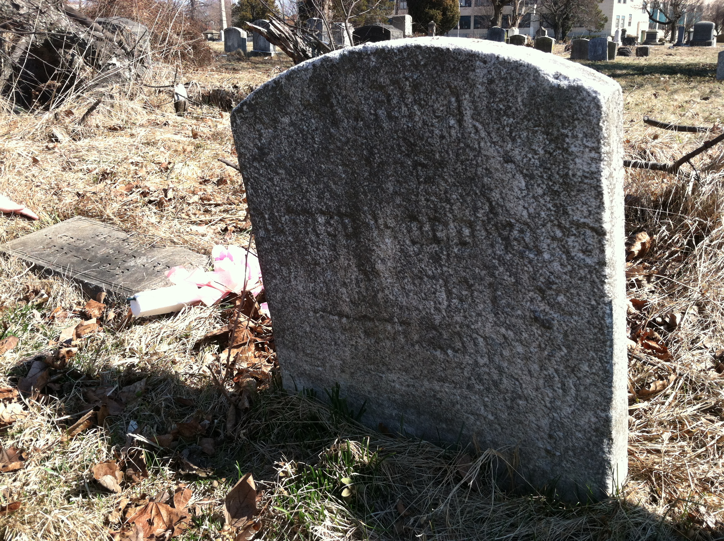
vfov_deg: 40.6
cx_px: 362
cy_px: 270
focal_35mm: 35
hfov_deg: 52.7
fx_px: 731
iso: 80
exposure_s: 1/500
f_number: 2.8
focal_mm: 3.85
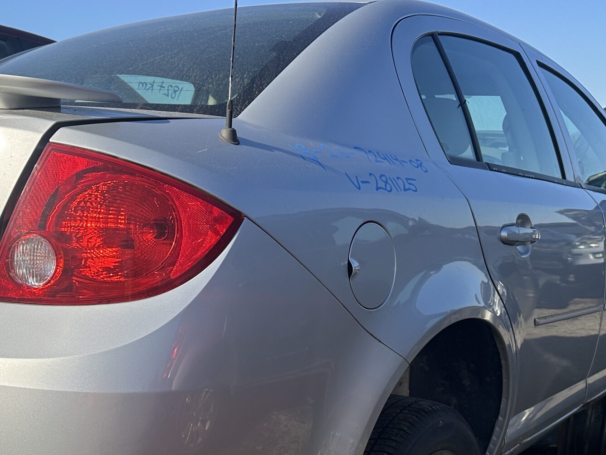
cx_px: 167
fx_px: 805
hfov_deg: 40.3
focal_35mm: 46
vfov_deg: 31.1
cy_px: 329
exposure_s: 1/4762
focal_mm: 6.86
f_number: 1.78
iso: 80
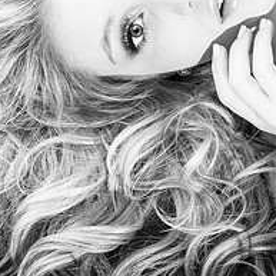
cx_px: 386
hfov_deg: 12.8
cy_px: 80
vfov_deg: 13.3
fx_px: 1182
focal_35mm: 131
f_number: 7.1
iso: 400
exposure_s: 1/100
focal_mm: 28
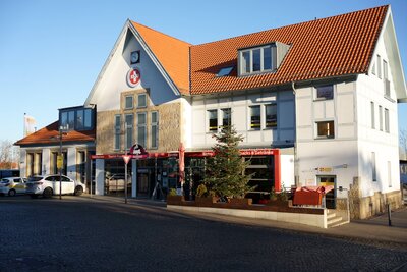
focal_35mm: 35
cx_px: 204
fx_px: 396
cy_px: 136
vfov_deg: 37.9
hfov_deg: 54.4
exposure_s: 1/200
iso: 100
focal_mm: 35
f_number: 8
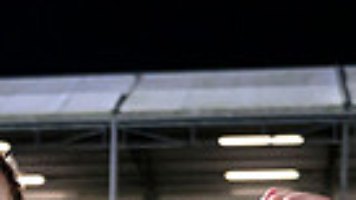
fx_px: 1453
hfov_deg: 13.7
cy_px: 504
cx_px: -25
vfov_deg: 7.3
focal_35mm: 154
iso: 8000
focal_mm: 28.5
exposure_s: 1/2500
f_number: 2.8
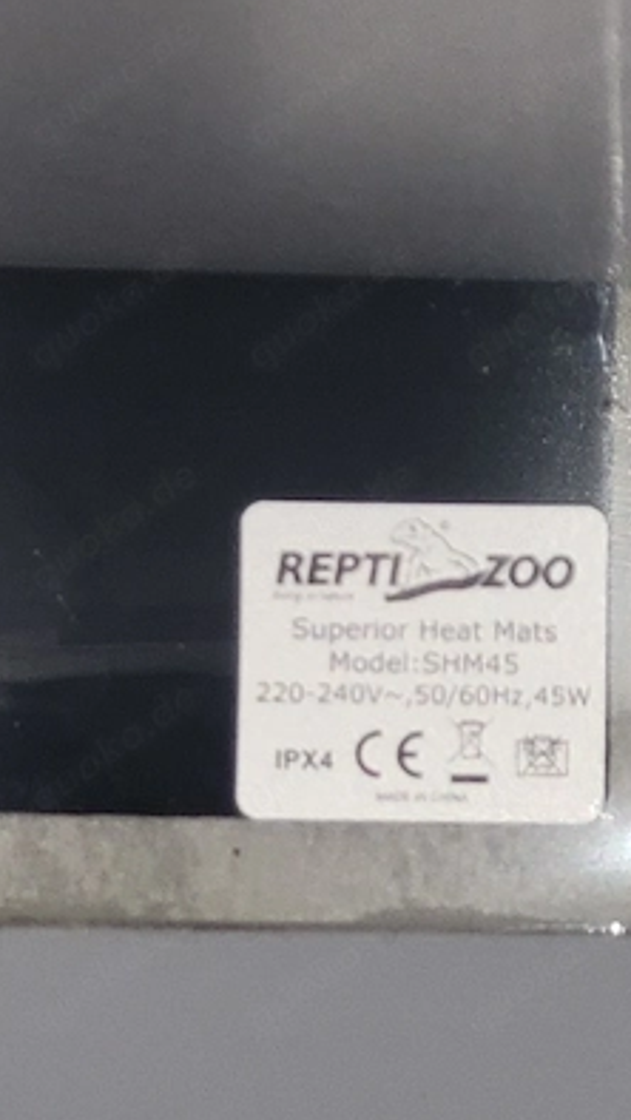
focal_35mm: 84
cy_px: 557
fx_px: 2495
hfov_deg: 14.4
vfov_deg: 25.3
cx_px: 392
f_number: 2.4
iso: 125
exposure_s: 1/50
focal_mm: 7.12
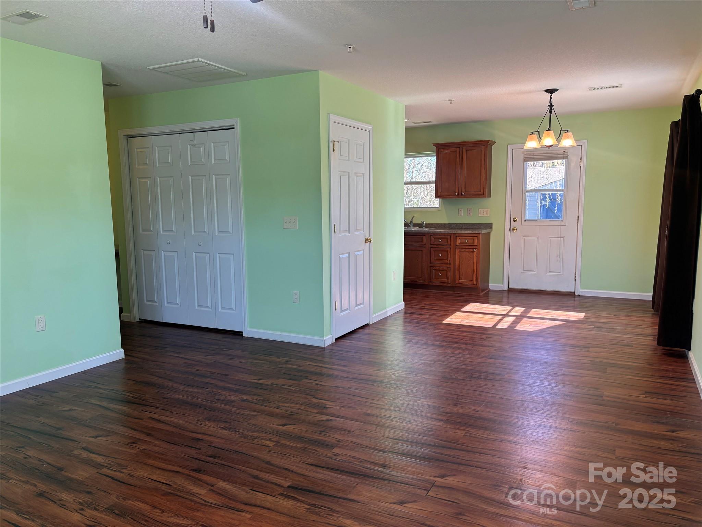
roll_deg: +0.2
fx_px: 527
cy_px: 264
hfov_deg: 67.3
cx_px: 351
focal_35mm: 26
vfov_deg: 53.1
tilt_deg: -6.9
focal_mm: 5.96
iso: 80
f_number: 1.6
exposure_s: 1/120
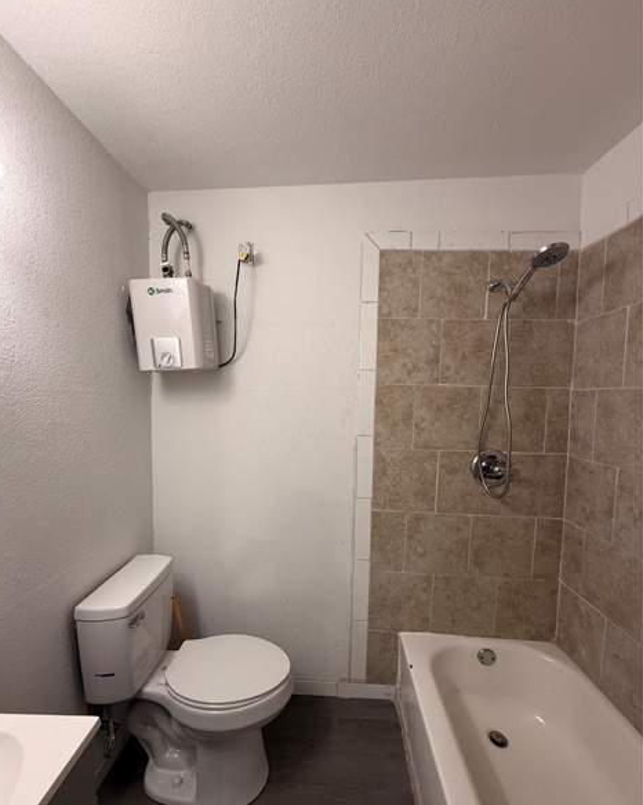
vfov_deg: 96.7
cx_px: 313
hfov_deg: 84.0
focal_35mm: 15
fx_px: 357
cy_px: 429
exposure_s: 1/120
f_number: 2.2
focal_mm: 2.22
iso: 250
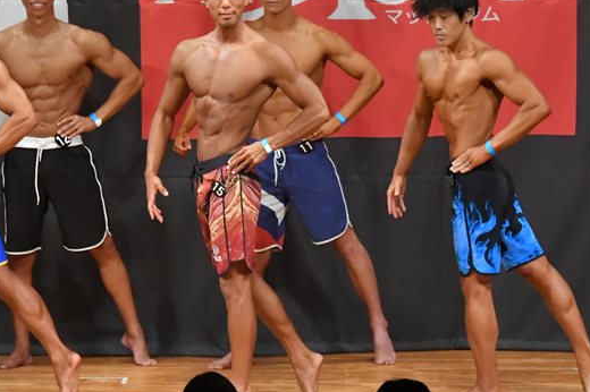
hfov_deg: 5.8
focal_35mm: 358
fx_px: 5863
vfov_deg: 3.8
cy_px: 171
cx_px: 272
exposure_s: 1/400
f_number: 5.6
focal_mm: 160
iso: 9000
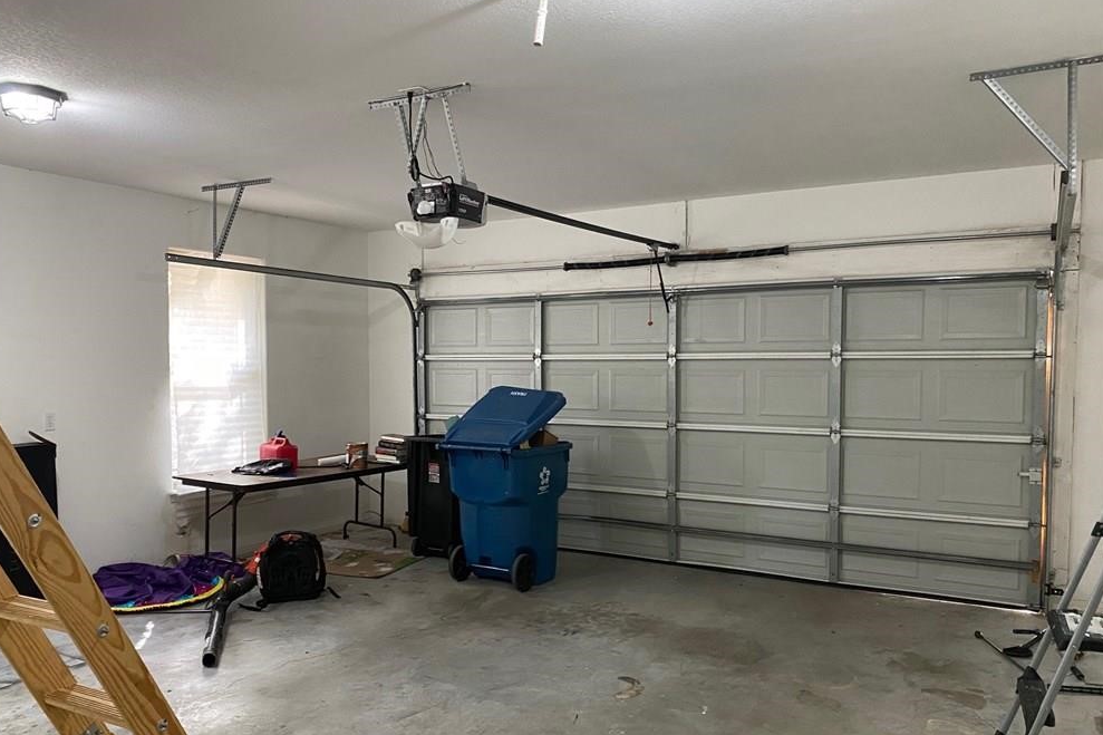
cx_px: 538
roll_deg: +0.1
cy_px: 415
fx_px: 858
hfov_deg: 65.5
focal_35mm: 28
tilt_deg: -3.5
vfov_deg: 46.3
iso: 400
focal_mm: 4.25
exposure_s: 1/40
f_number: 1.8
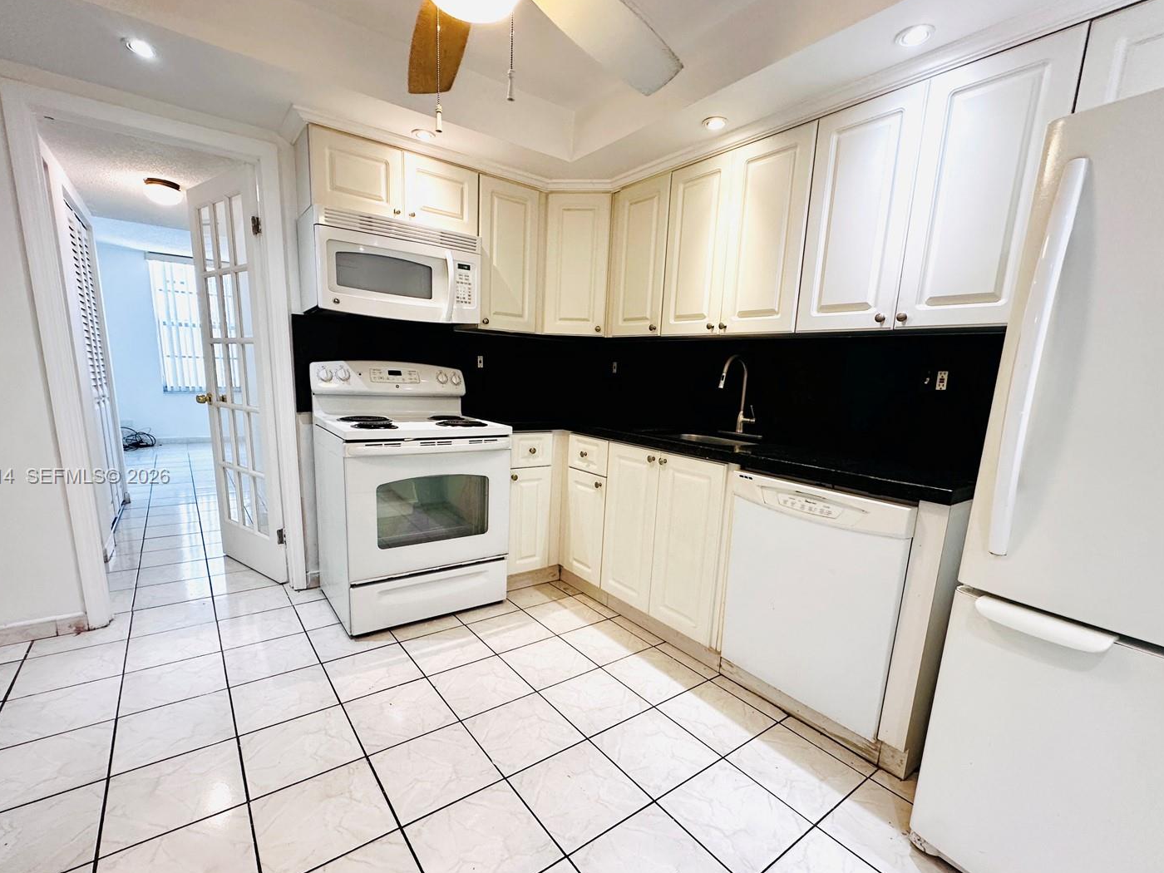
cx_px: 575
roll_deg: -1.9
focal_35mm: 16
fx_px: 538
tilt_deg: -11.3
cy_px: 477
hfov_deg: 94.5
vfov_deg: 77.9
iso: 200
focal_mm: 2.22
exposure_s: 1/120
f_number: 2.2
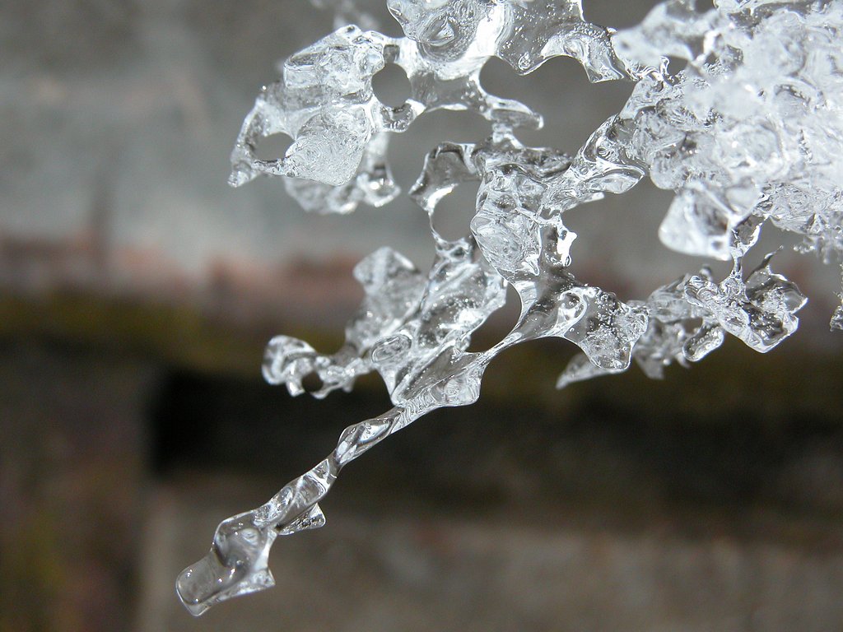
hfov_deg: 21.1
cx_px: 422
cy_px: 316
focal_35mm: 93
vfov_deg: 15.9
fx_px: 2265
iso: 200
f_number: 4.5
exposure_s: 1/1650
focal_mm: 23.7
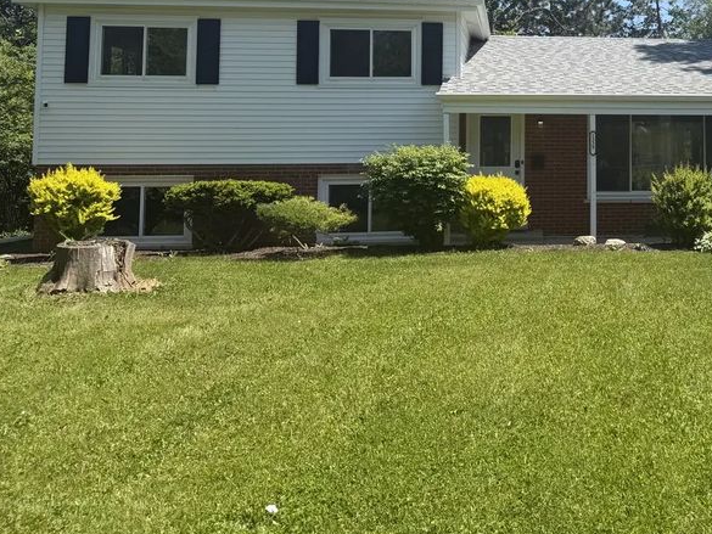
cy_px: 103
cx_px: 612
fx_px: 864
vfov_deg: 33.3
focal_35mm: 42
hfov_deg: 41.9
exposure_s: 1/3145
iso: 80
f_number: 1.78
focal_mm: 6.76
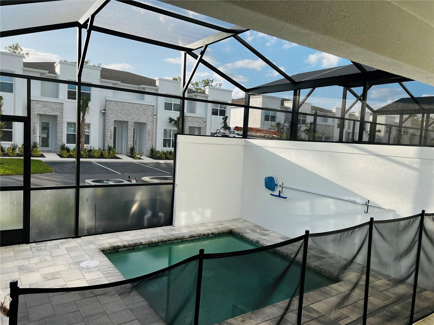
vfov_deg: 53.1
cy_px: 162
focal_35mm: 26
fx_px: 326
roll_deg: -3.3
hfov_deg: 67.3
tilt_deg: -4.7
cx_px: 217
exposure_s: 1/1621
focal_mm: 5.7
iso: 50
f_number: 1.5
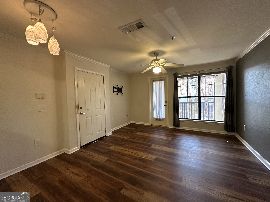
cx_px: 135
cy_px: 101
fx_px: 109
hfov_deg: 102.1
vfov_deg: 85.7
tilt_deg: -1.8
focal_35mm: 14
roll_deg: +1.4
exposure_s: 1/60
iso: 250
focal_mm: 2.22
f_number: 2.2
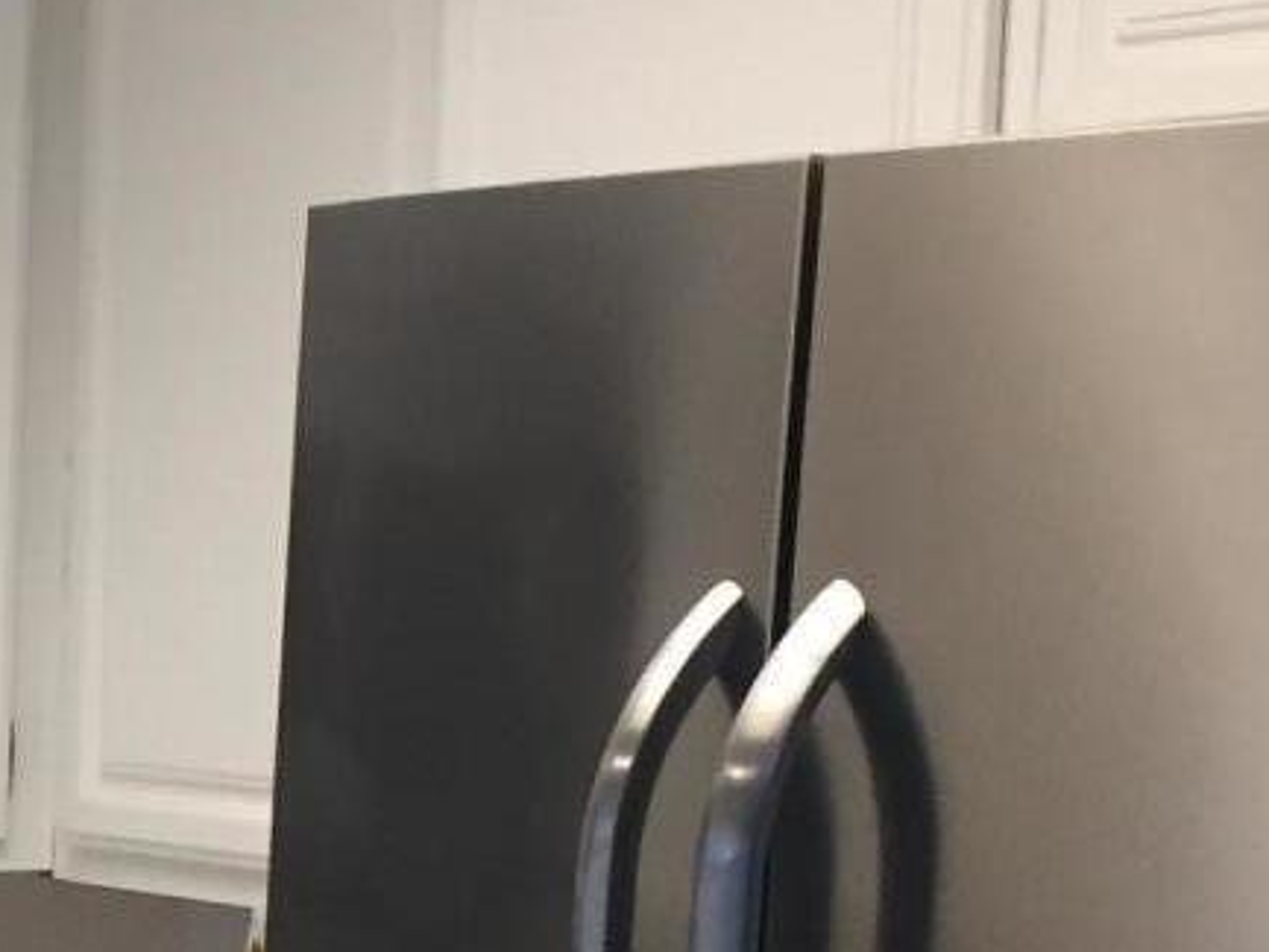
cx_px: -695
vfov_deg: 10.9
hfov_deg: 13.7
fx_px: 4914
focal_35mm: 134
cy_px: 1101
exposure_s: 1/30
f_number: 2.2
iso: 50
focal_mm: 4.15
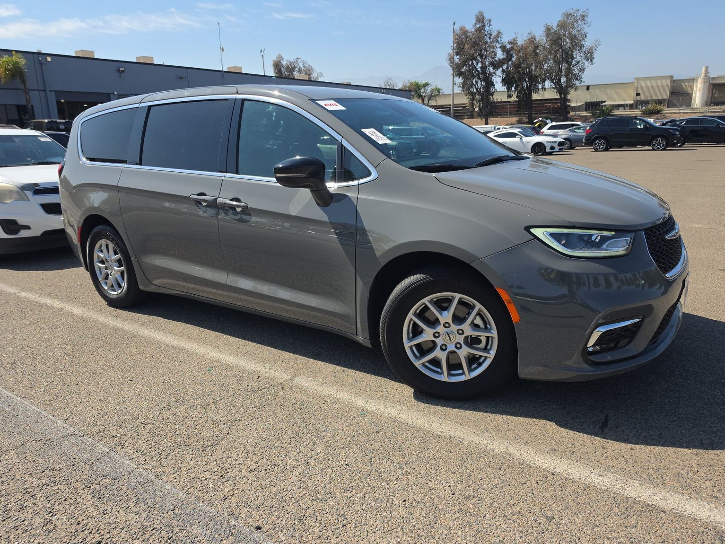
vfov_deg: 56.8
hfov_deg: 71.6
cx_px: 374
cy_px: 267
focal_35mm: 24
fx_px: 503
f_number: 1.4
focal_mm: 6.5
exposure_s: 1/5605
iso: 64
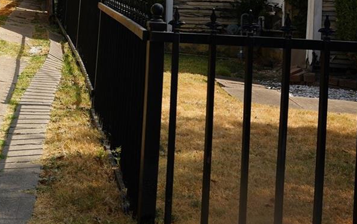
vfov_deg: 15.2
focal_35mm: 84
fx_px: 818
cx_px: -238
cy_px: -17
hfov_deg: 19.8
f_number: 5
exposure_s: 1/640
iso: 100
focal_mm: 24
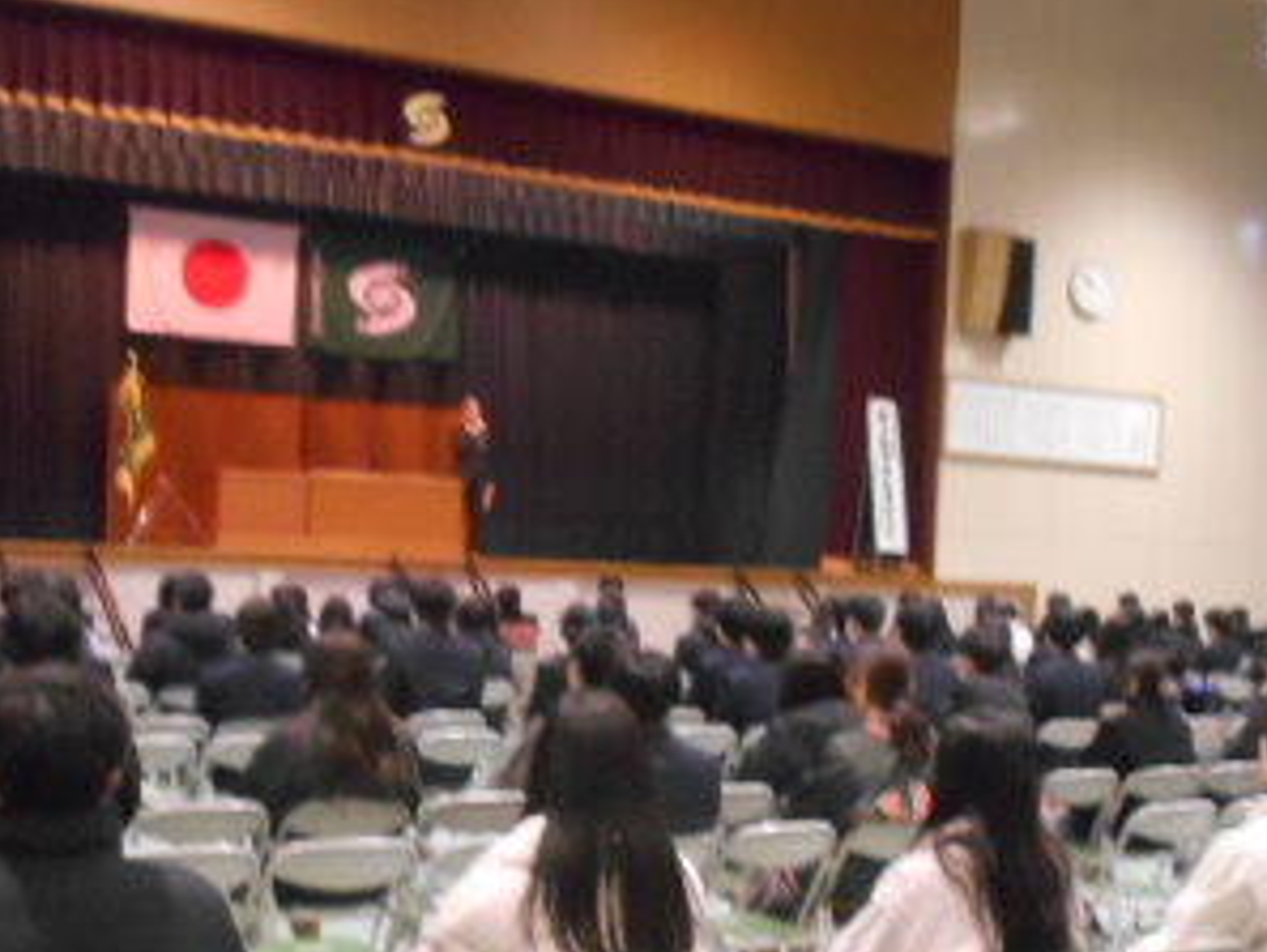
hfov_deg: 34.1
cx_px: 802
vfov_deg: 25.9
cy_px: 683
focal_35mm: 56
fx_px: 2051
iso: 800
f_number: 3.2
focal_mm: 4.6
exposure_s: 1/25
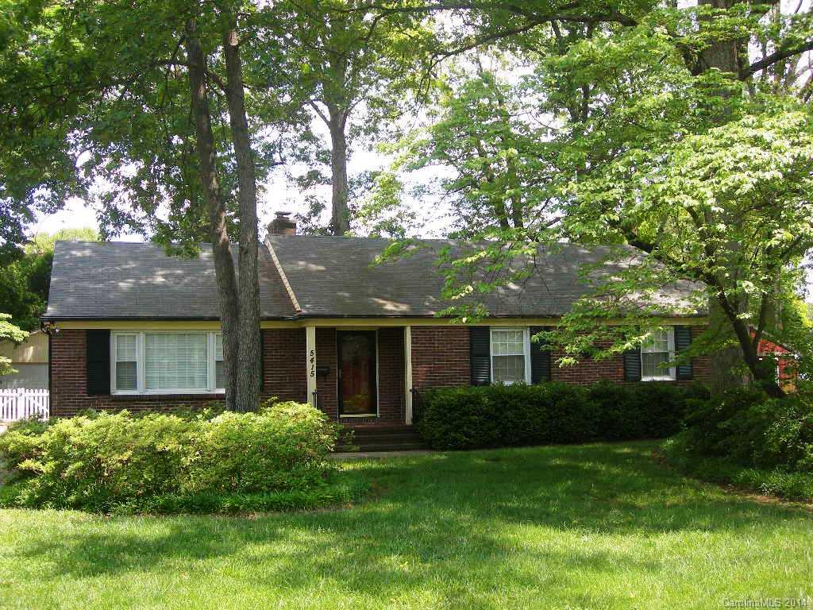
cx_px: 406
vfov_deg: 37.7
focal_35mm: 38
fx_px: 892
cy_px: 305
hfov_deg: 49.0
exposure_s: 1/275
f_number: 2.8
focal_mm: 7.8
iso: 50
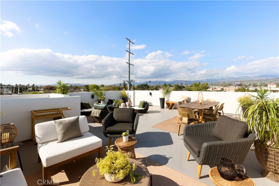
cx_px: 140
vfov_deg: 73.8
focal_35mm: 16
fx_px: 124
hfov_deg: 96.7
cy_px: 93
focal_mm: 16
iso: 125
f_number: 9
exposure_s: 1/200
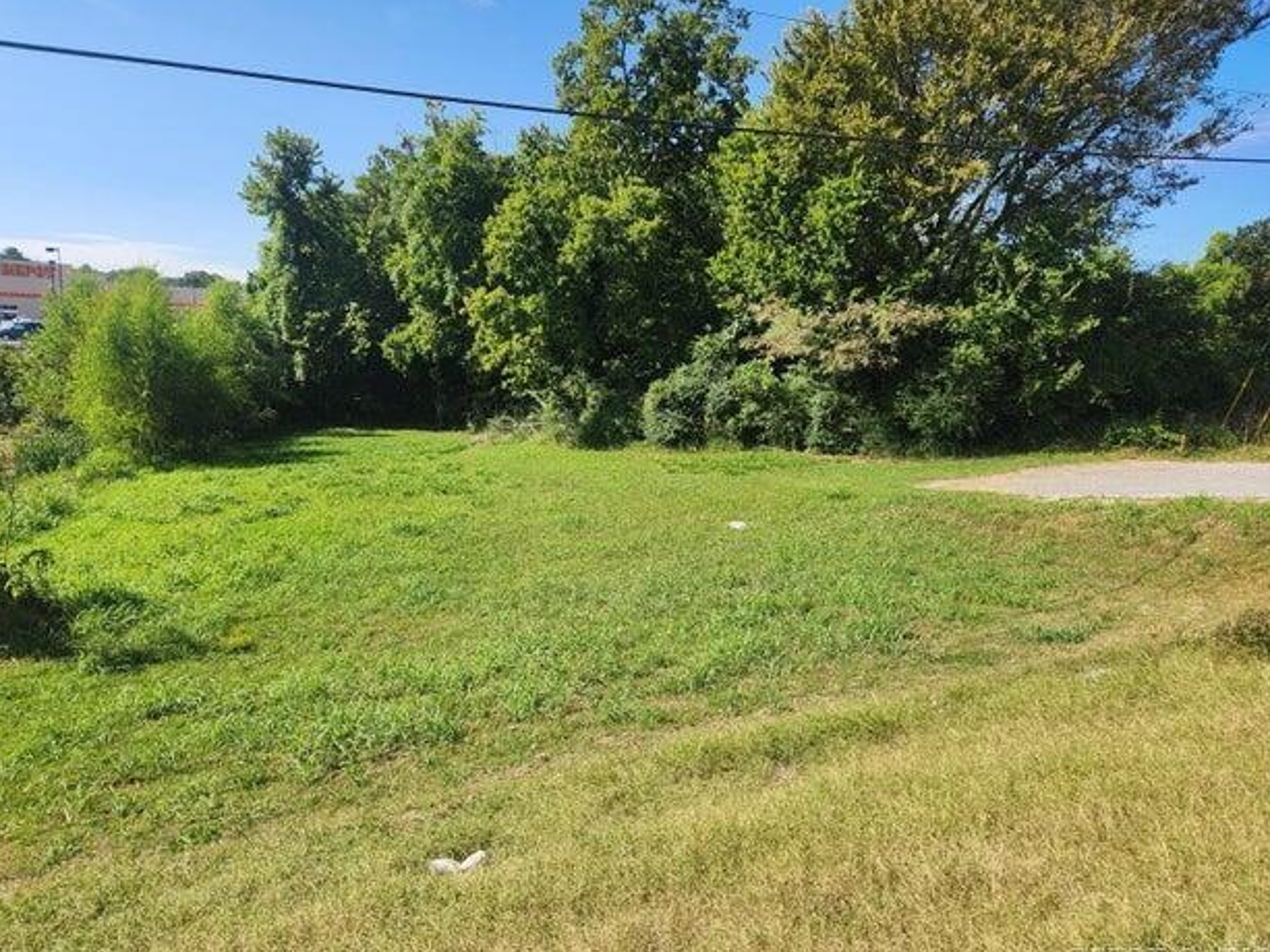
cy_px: 490
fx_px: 881
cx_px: 609
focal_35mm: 24
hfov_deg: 71.6
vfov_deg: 56.8
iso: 20
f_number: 1.8
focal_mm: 5.4
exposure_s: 1/1027
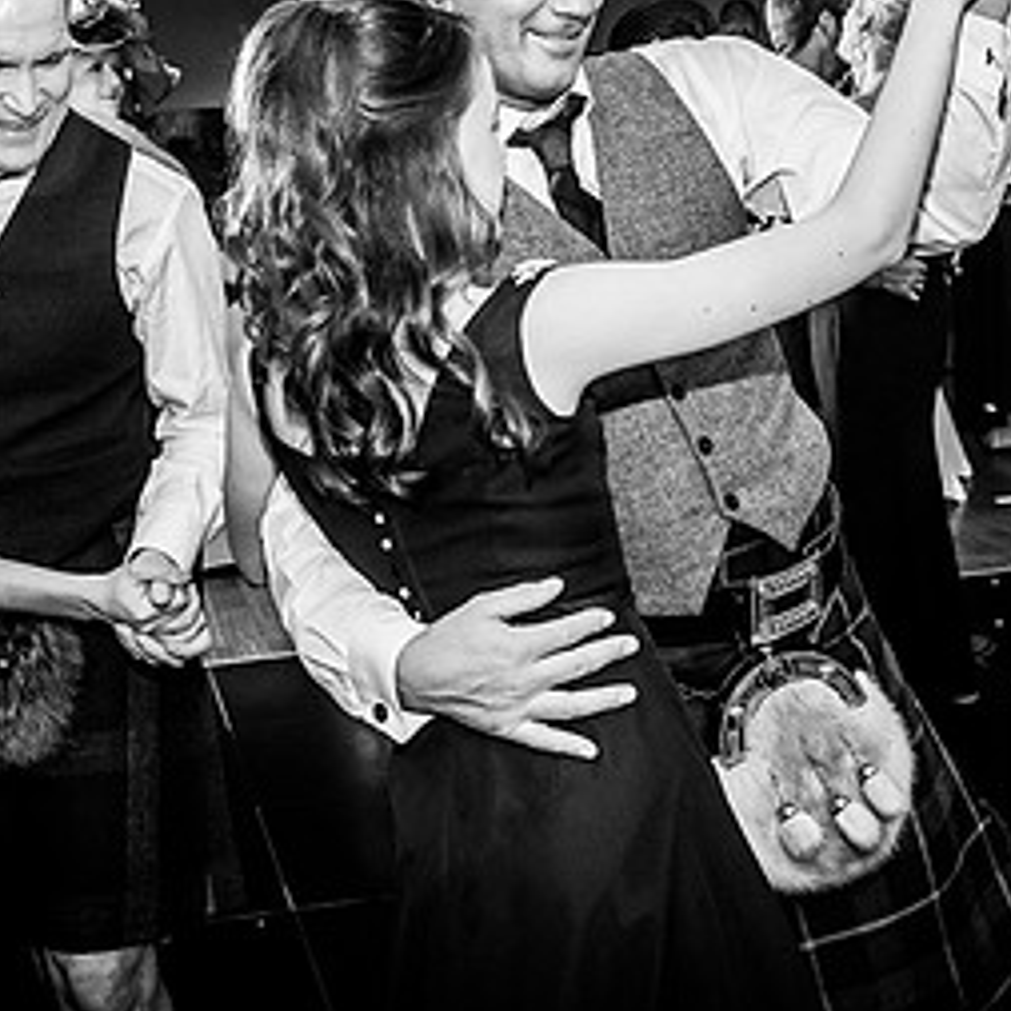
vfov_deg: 25.1
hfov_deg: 25.3
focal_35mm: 68
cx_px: 454
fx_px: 2247
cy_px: 259
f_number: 7.1
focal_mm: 31
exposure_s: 1/200
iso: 500
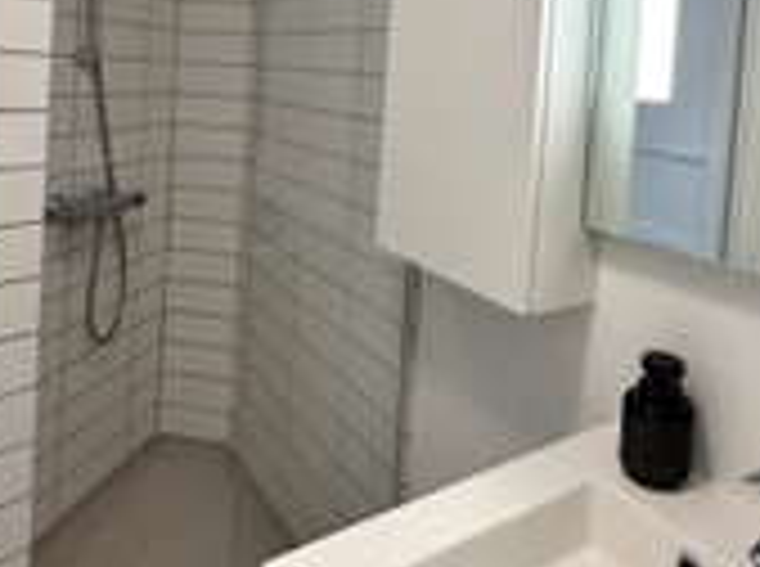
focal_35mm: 31
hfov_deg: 58.1
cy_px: 90
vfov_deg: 42.6
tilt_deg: -1.6
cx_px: 447
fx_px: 679
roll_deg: -3.1
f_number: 2.2
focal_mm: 2.22
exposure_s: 1/100
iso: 125
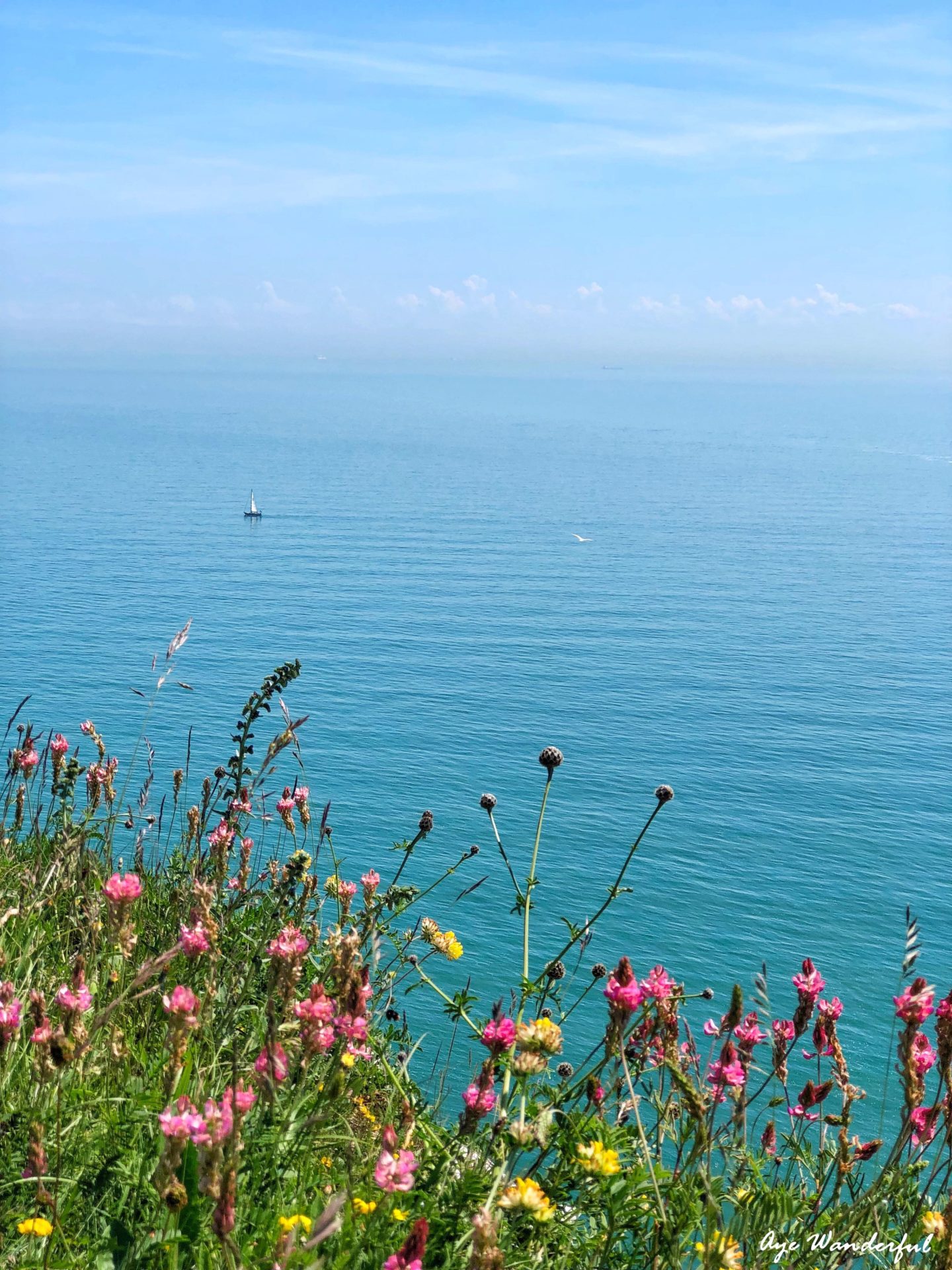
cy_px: 635
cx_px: 476
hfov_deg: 25.7
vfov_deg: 33.8
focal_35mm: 57
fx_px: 2090
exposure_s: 1/1000
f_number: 2.8
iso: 20
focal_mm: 6.6
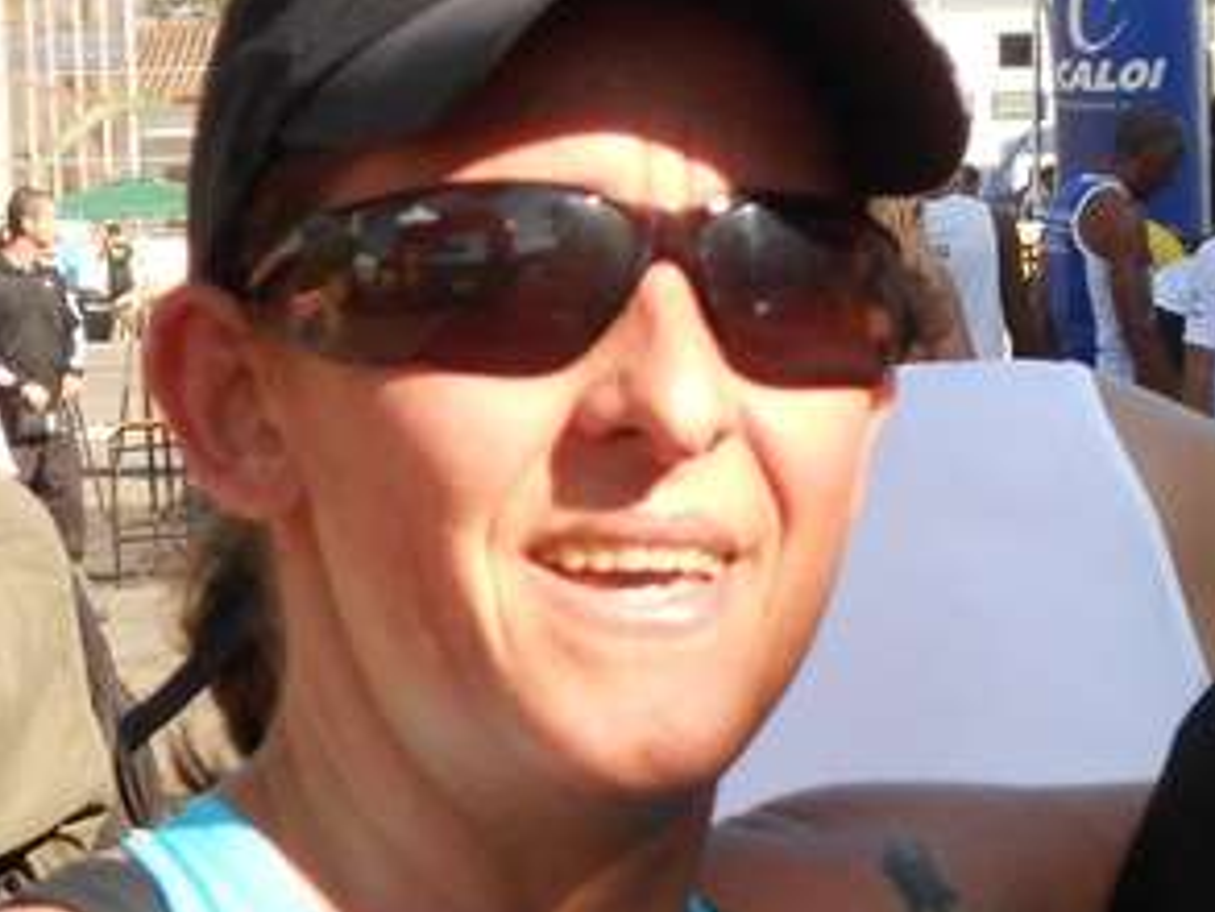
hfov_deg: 10.5
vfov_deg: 7.9
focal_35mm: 188
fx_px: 6601
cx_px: 983
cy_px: 286
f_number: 6.3
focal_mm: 15.4
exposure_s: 1/250
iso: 200
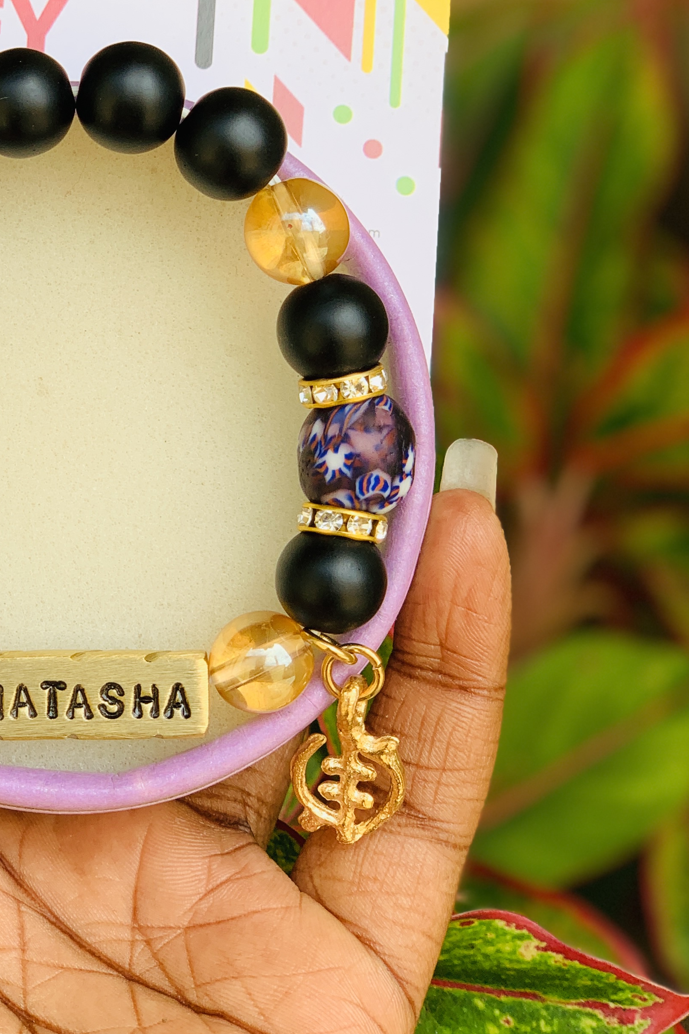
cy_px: 414
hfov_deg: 15.0
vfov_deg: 22.6
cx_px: 60
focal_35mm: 90
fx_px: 2584
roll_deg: -0.7
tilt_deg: -28.3
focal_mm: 6
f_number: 2.4
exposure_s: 1/168
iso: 16
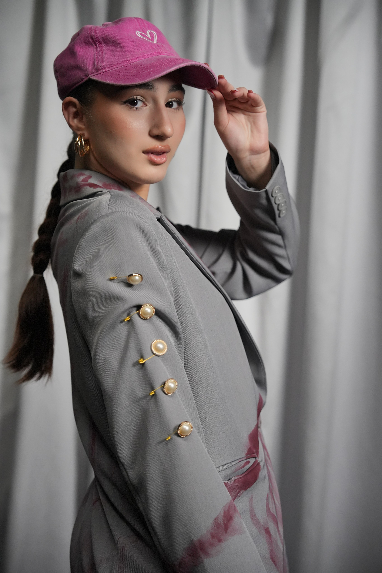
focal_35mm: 63
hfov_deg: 21.6
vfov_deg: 31.9
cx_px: 191
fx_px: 1003
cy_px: 286
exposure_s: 1/500
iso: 3200
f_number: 2.8
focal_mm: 63
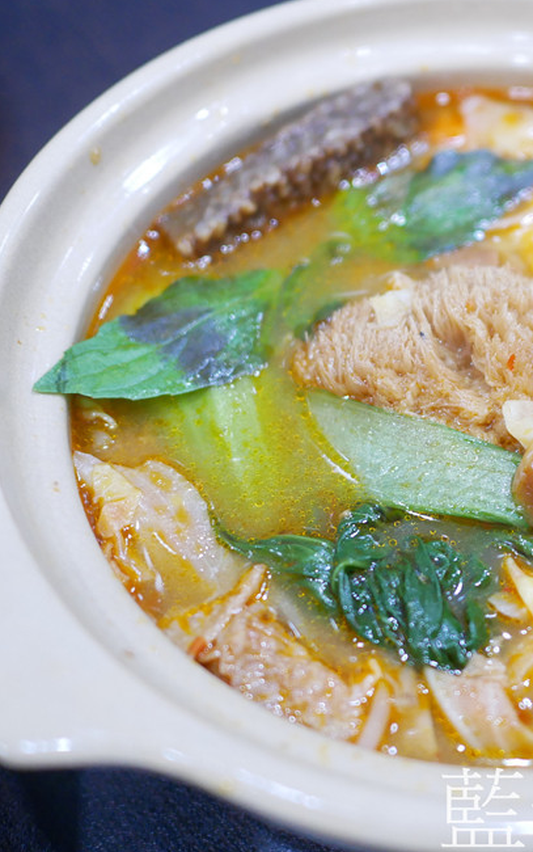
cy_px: 427
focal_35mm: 44
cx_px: 504
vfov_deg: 45.2
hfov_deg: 27.9
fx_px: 1021
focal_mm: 15
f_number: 1.7
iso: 800
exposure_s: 1/60
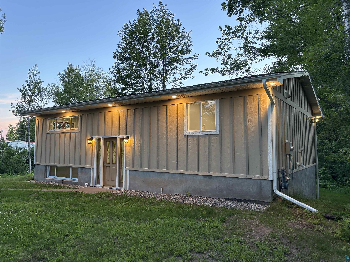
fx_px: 263
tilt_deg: +4.1
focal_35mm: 26
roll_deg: -0.6
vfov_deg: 53.1
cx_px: 175
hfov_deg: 67.3
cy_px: 131
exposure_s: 1/60
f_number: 1.6
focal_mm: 5.96
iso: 125
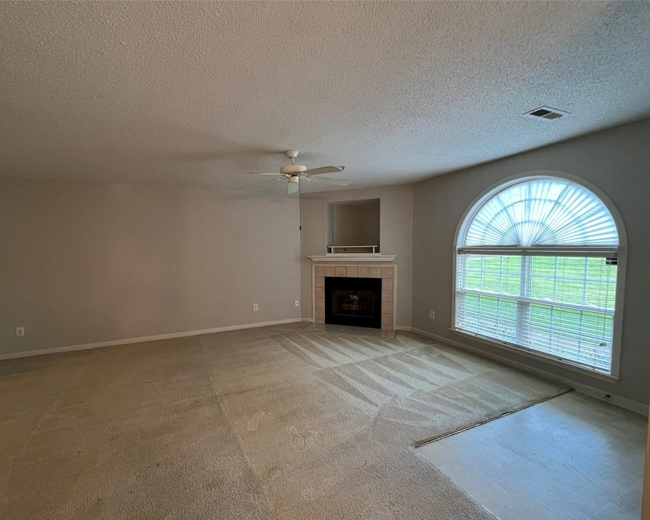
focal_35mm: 14
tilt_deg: -4.2
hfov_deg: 100.5
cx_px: 298
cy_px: 268
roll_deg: +0.8
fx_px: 269
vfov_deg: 87.9
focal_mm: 1.57
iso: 320
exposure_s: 1/60
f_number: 1.8
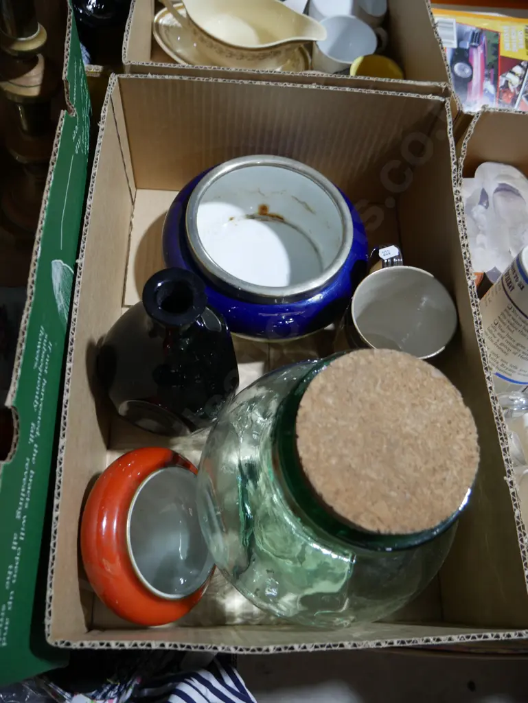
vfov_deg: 63.4
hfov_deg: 49.8
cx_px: 264
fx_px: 569
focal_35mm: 28
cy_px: 352
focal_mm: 14
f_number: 3.5
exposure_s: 1/60
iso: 250
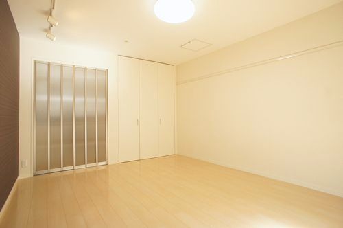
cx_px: 172
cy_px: 114
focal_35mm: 24
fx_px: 228
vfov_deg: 53.0
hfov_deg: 73.8
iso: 800
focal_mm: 16
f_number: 5.6
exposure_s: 1/100
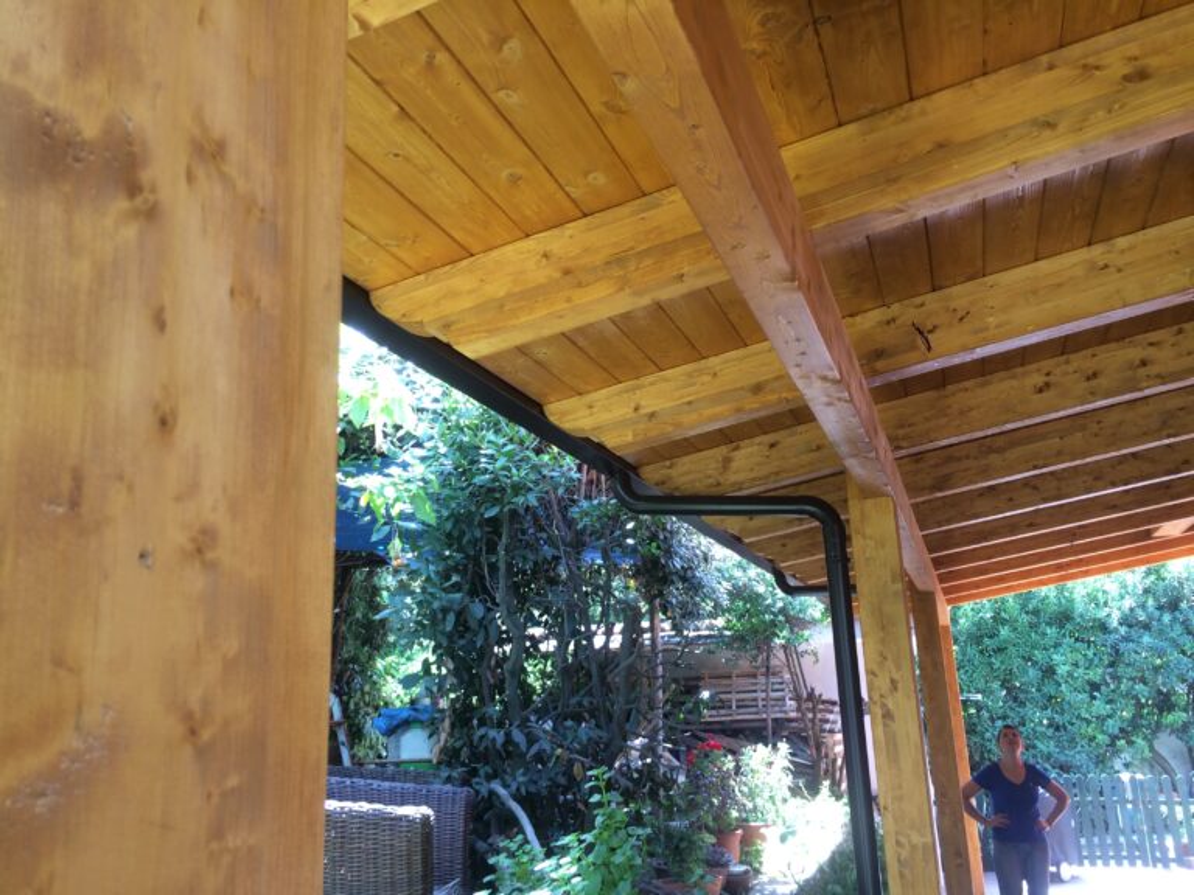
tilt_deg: +13.8
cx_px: 597
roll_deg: +1.5
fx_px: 1000
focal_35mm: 29
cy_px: 448
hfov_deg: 61.7
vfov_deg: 48.2
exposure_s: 1/50
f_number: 2.2
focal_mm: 4.15
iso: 32
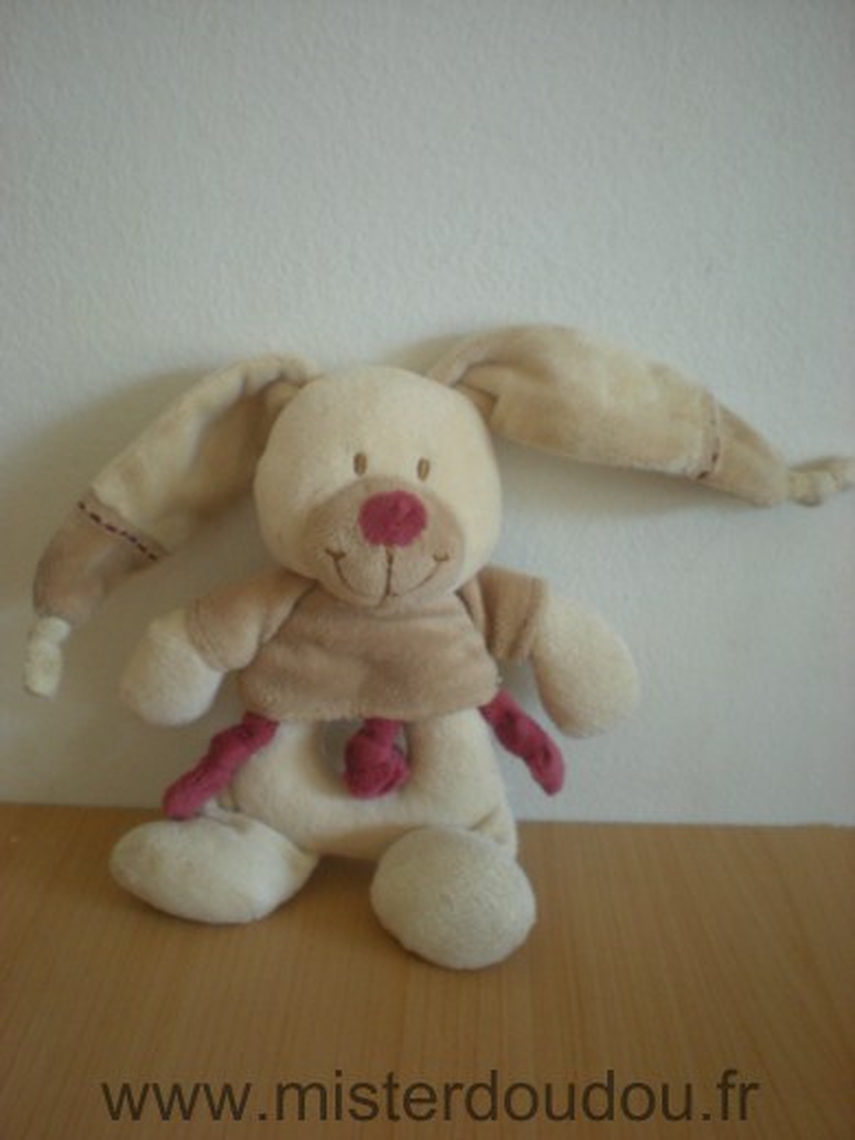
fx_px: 1251
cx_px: 428
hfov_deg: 37.7
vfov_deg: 49.0
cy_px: 570
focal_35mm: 38
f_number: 3.1
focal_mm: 6.3
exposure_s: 1/15
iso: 200
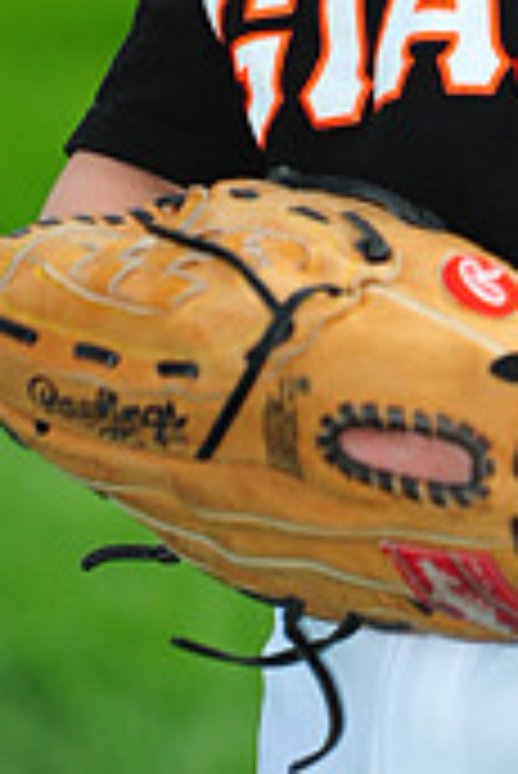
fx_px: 11975
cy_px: -248
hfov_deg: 2.5
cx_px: 491
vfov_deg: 3.7
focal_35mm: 556
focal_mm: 165
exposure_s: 1/2000
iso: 400
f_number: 4.5
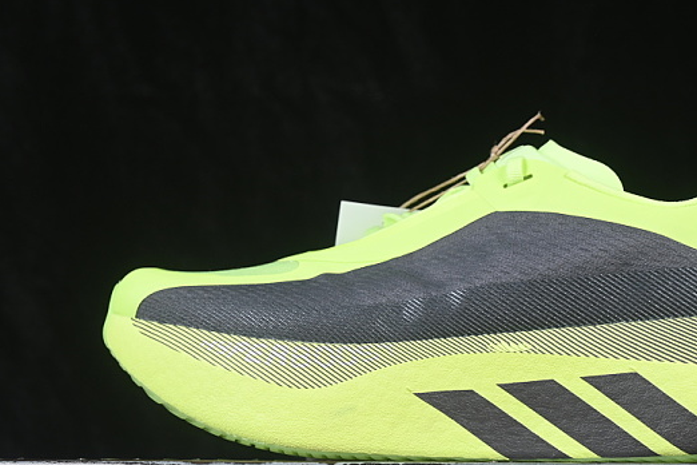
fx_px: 2226
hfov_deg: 17.7
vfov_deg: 11.9
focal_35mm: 115
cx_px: 486
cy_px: 243
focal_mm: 50
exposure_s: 1/80
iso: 160
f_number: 8
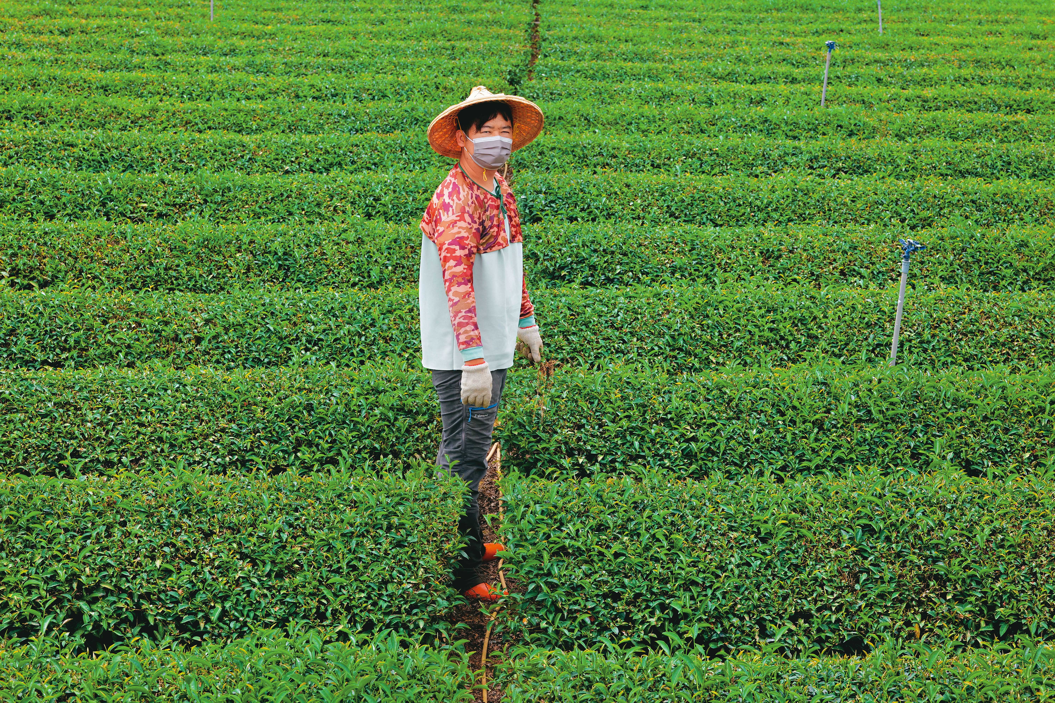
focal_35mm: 75
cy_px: 352
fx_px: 2198
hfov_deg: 27.0
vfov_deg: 18.2
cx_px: 528
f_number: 8
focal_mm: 75
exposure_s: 1/640
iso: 500
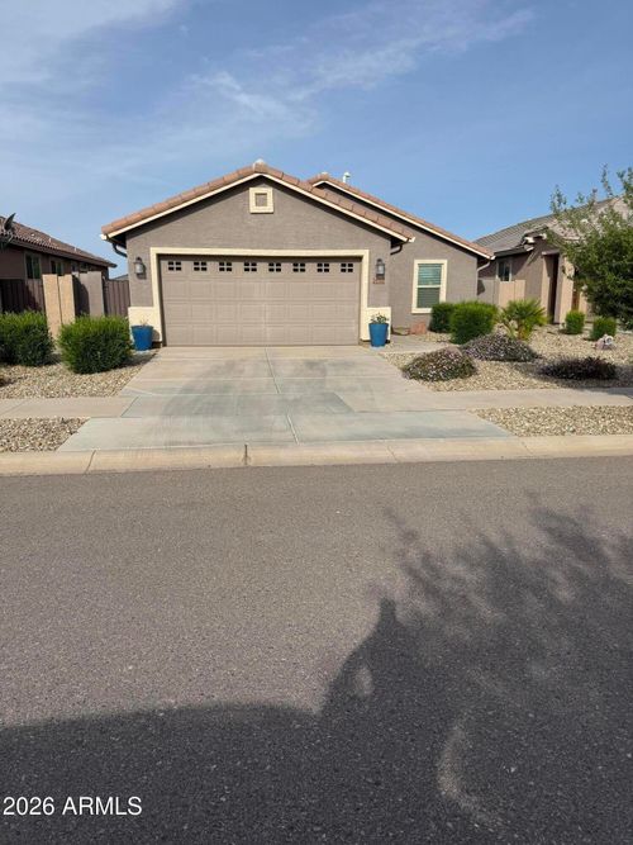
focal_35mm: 24
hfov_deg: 56.8
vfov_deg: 71.6
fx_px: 585
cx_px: 316
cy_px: 422
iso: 80
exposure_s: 1/6711
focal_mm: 6.76
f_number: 1.78
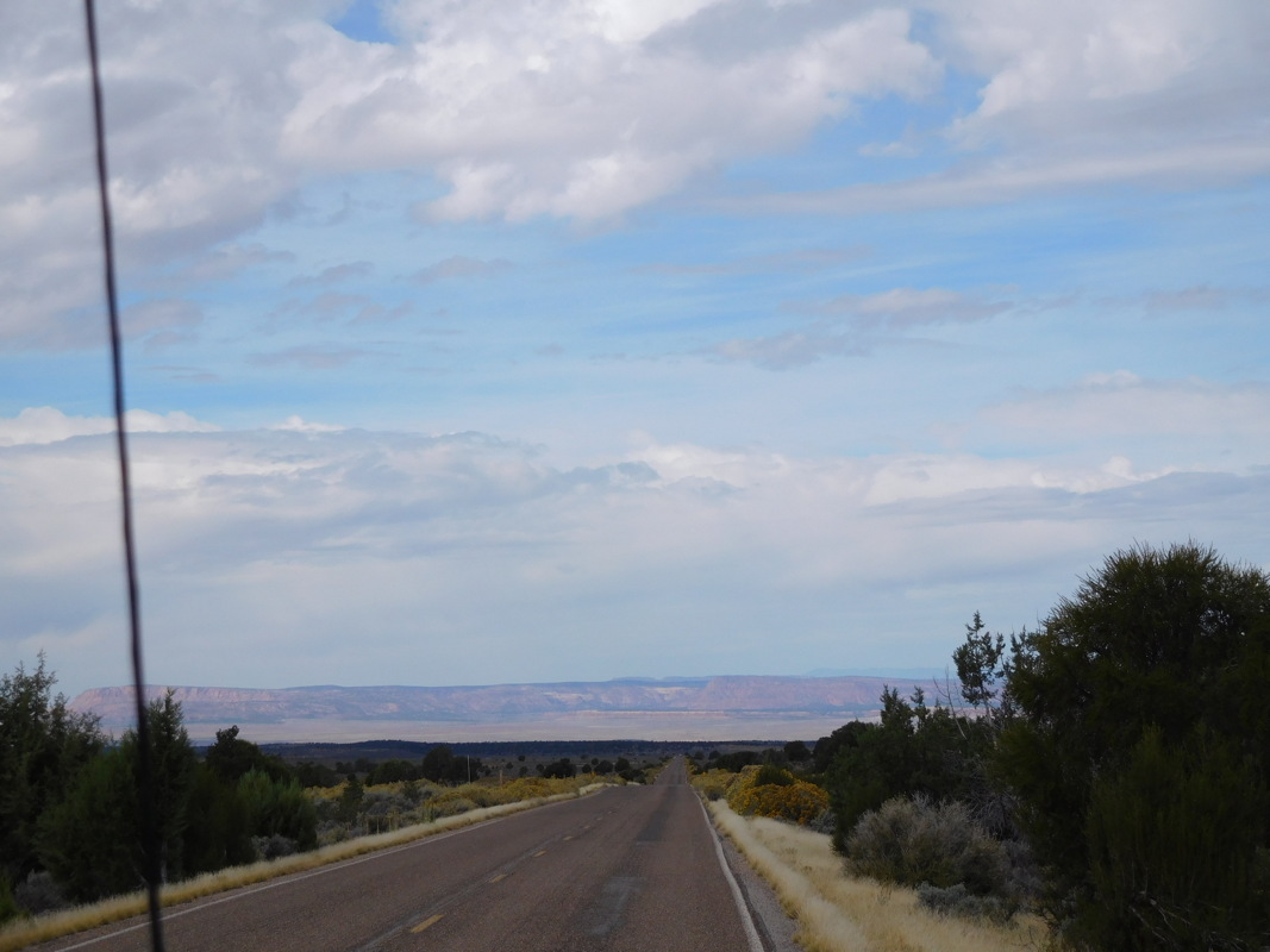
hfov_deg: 24.4
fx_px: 2935
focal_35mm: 80
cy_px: 476
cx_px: 635
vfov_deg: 18.4
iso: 125
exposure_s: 1/1500
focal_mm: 14.3
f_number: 4.6
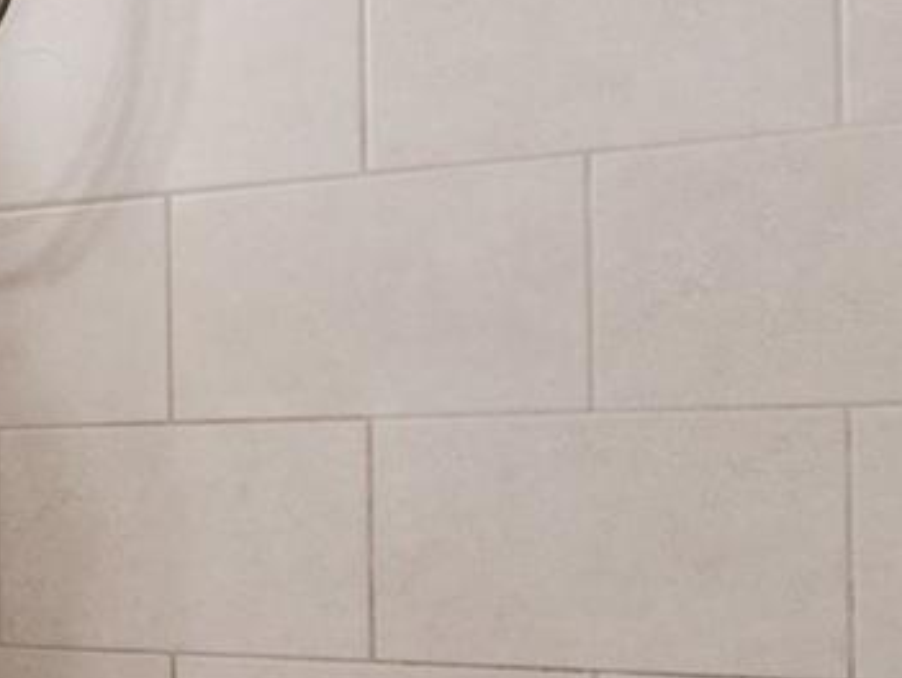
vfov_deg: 21.0
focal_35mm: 70
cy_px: 464
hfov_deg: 18.0
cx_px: -946
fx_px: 1826
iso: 500
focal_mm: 16
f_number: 8
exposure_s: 1/13
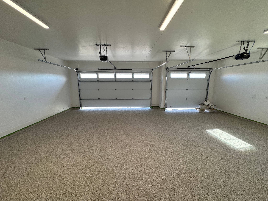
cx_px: 134
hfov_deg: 102.1
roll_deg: -0.1
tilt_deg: -8.2
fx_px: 108
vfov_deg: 85.7
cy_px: 100
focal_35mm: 14
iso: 100
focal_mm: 2.22
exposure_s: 1/120
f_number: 2.2
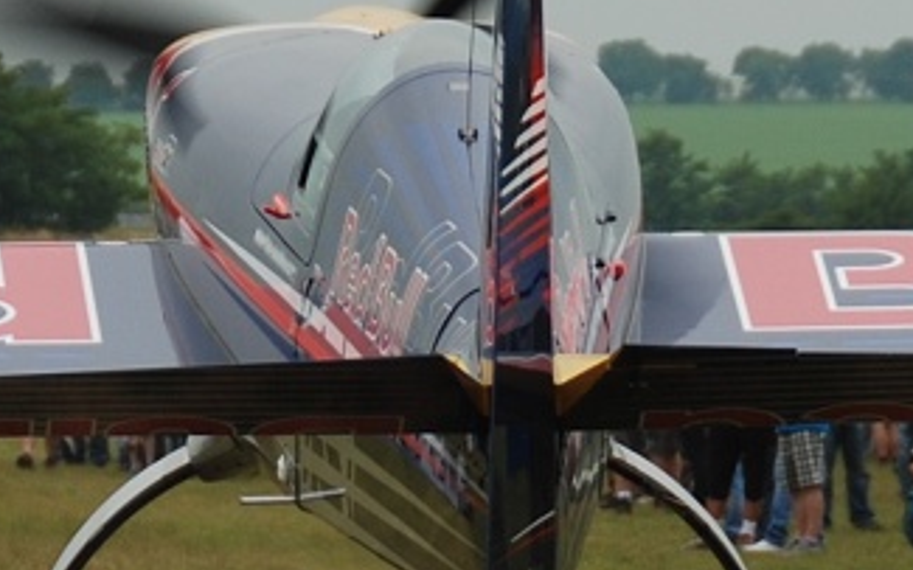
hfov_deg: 7.8
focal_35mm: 269
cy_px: 284
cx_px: 348
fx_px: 6691
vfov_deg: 4.9
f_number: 5.3
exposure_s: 1/320
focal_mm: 95
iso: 100
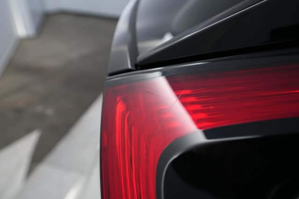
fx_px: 232
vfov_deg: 46.4
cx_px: 150
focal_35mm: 28
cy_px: 100
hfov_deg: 65.5
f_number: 5
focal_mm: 28
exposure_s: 1/100
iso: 1000
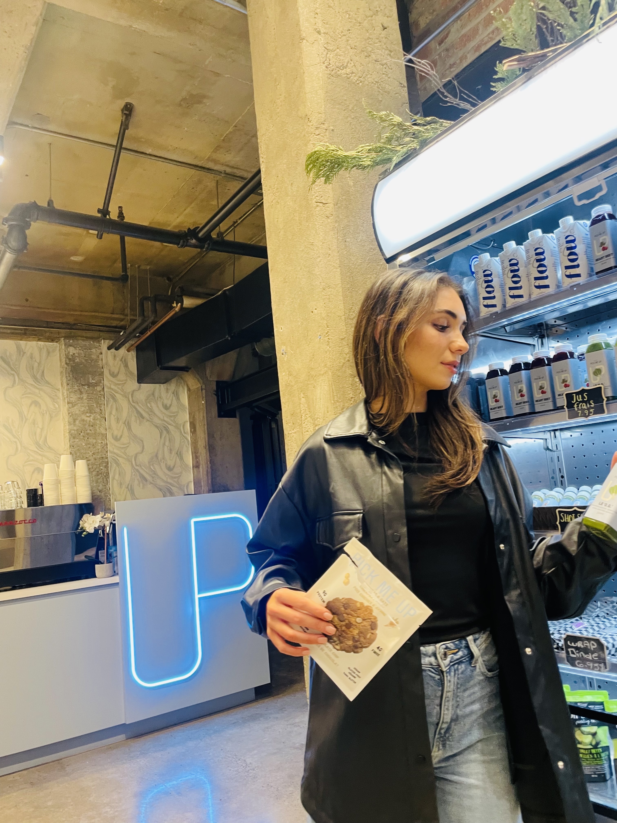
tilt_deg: +8.4
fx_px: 618
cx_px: 308
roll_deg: +6.9
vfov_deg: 67.3
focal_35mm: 26
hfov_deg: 53.1
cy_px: 412
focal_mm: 4.2
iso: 200
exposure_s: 1/60
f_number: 1.6
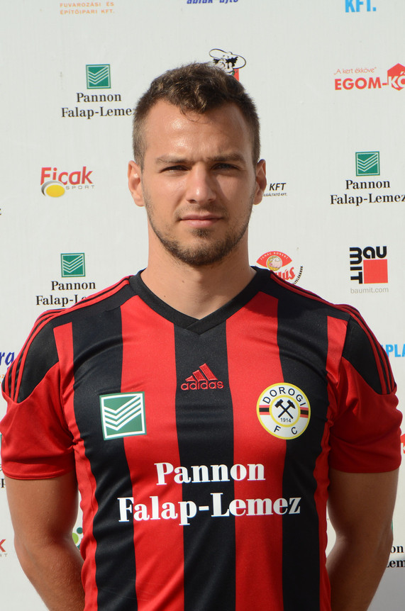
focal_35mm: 165
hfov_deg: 8.3
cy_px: 306
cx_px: 202
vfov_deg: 12.5
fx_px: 2797
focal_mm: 110
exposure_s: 1/1250
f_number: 9
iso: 400
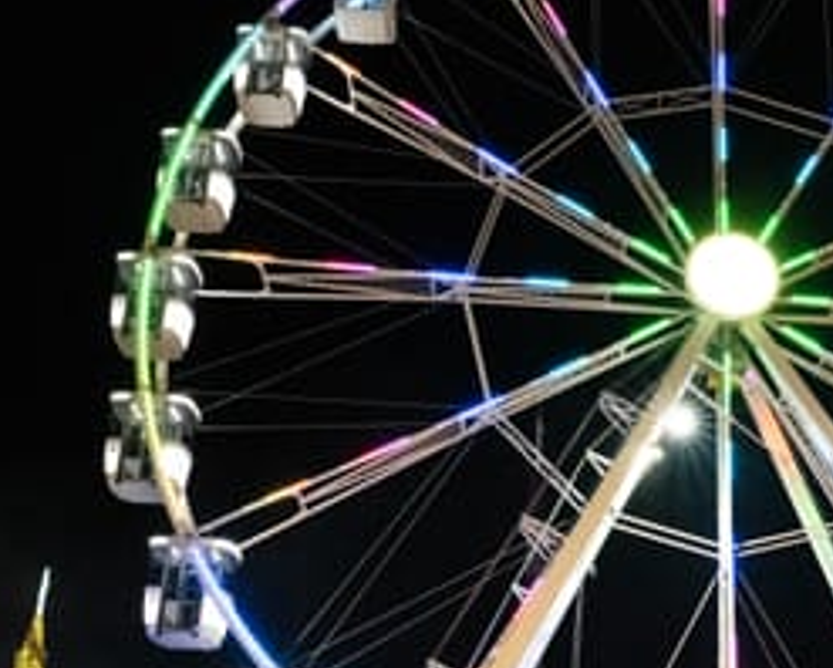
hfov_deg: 35.3
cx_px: 685
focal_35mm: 51
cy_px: 371
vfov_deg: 29.7
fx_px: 1258
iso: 12800
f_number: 11
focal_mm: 28
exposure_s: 1/160
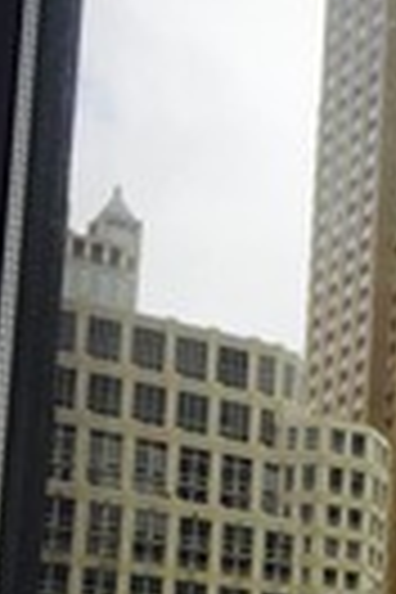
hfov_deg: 11.3
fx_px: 1815
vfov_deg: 18.0
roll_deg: -1.8
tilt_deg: +12.7
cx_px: 783
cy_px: 644
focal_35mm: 110
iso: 32
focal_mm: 4.15
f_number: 2.2
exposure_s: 1/824
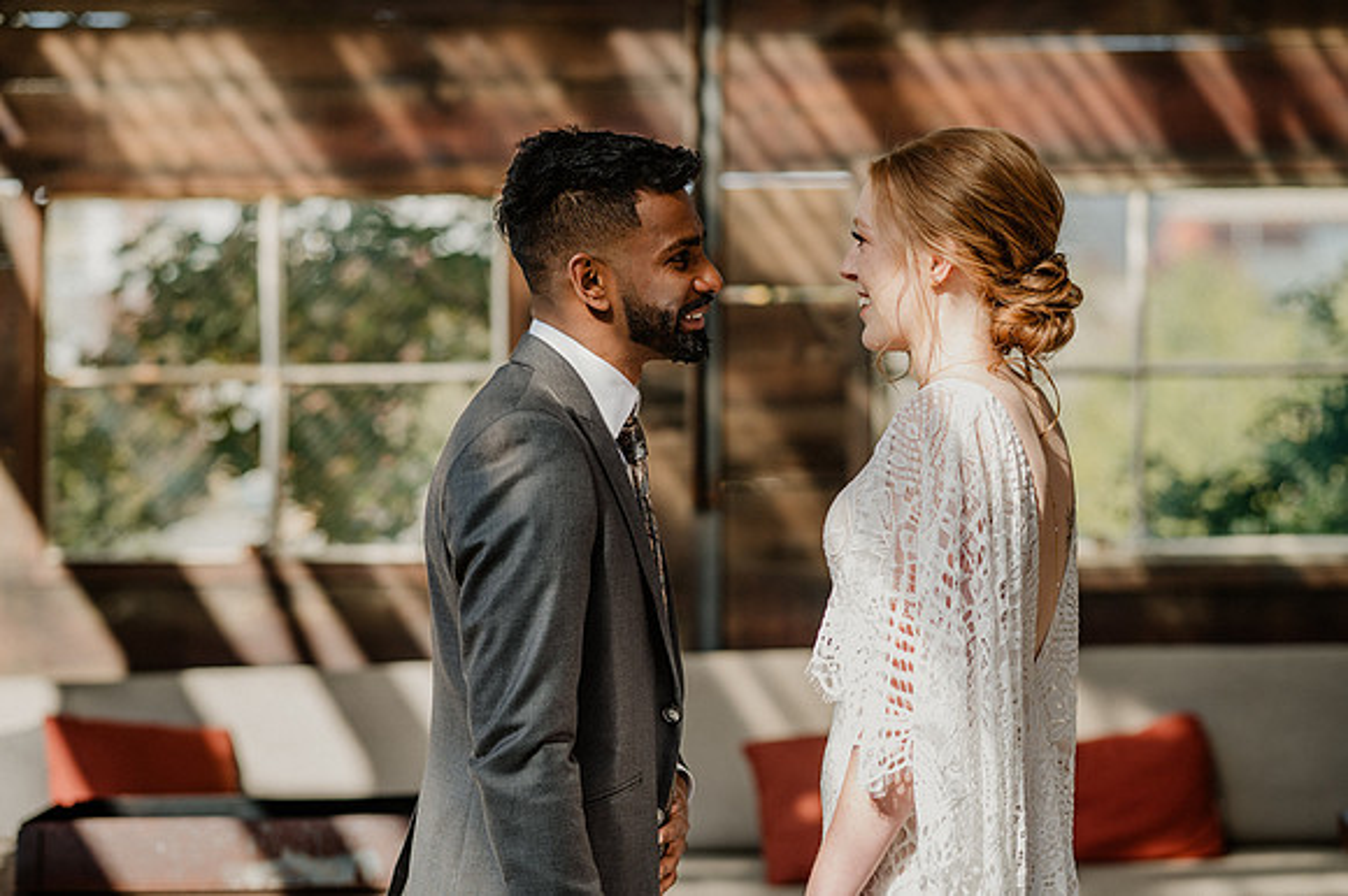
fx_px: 4093
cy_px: 448
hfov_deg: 18.7
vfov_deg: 12.5
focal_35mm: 109
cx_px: 658
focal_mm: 105
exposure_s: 1/500
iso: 100
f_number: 2.8
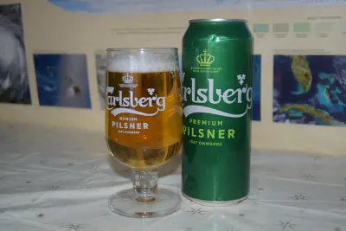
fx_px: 447
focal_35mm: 46
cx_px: 173
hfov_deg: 42.3
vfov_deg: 29.0
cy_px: 116
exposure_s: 1/60
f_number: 4.2
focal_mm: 31
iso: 220
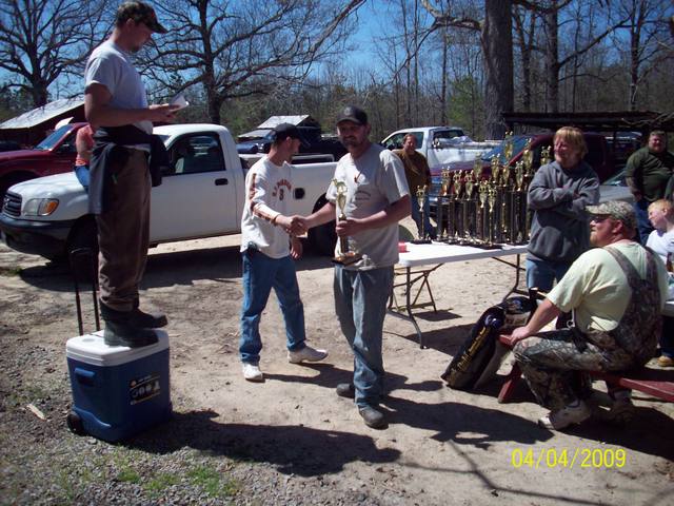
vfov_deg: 38.7
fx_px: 720
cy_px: 253
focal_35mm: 37
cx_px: 337
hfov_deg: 50.1
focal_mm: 6.2
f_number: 5.6
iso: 80
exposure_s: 1/452
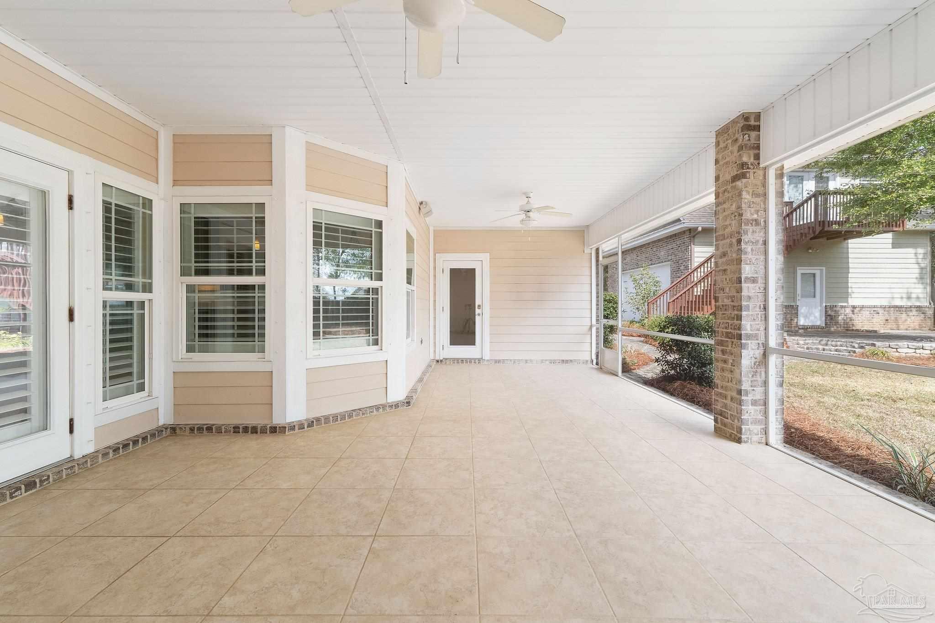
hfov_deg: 100.4
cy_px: 312
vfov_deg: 77.3
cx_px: 468
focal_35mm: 15
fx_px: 390
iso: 400
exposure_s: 1/6
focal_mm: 10
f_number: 8
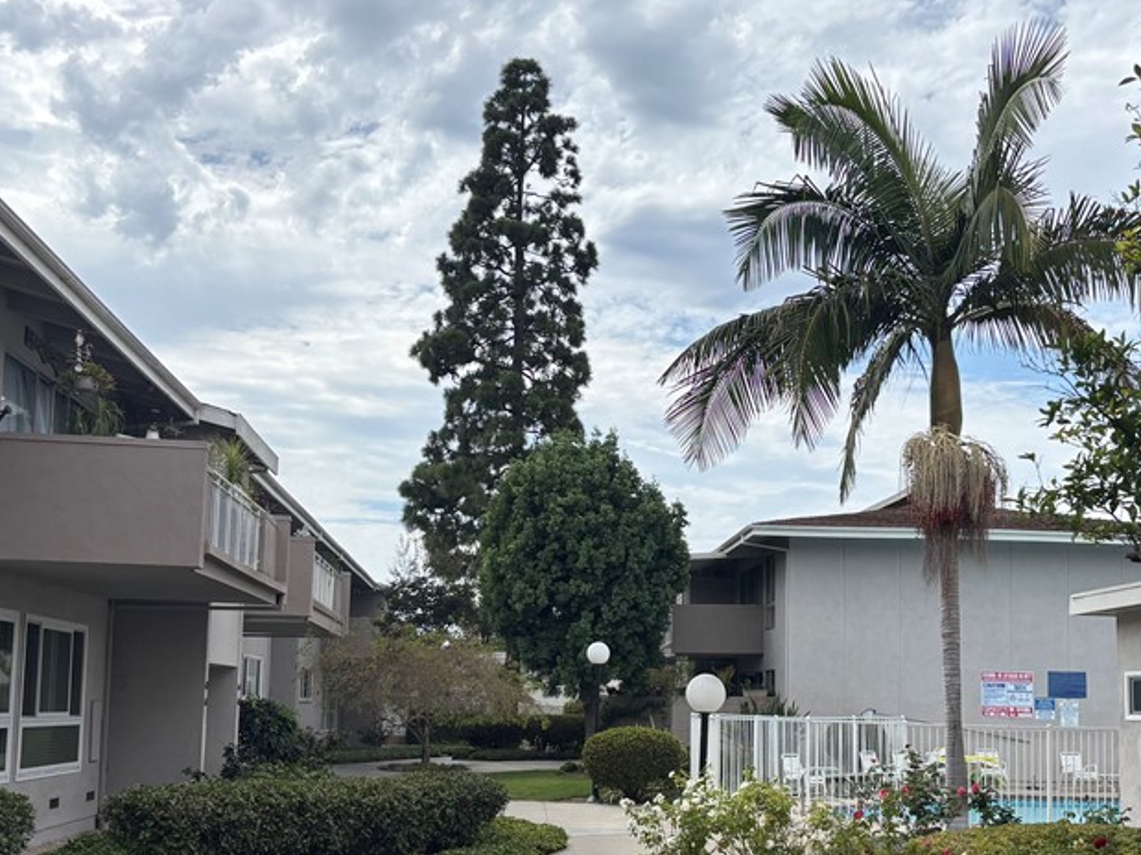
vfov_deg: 33.3
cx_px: 643
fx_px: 1417
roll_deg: -1.1
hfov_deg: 43.8
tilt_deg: +6.2
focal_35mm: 43
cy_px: 562
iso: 50
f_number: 1.6
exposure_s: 1/4255
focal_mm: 5.96
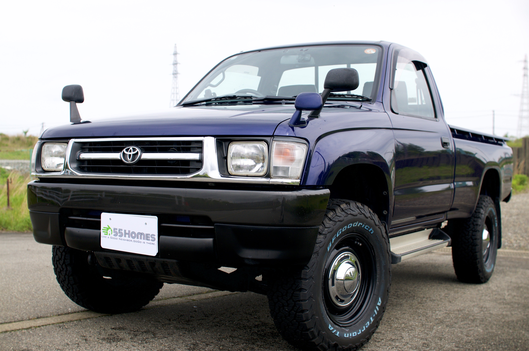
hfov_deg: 43.7
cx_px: 264
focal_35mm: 45
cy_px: 176
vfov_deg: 29.8
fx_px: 660
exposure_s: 1/1000
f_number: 4
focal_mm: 30
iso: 200
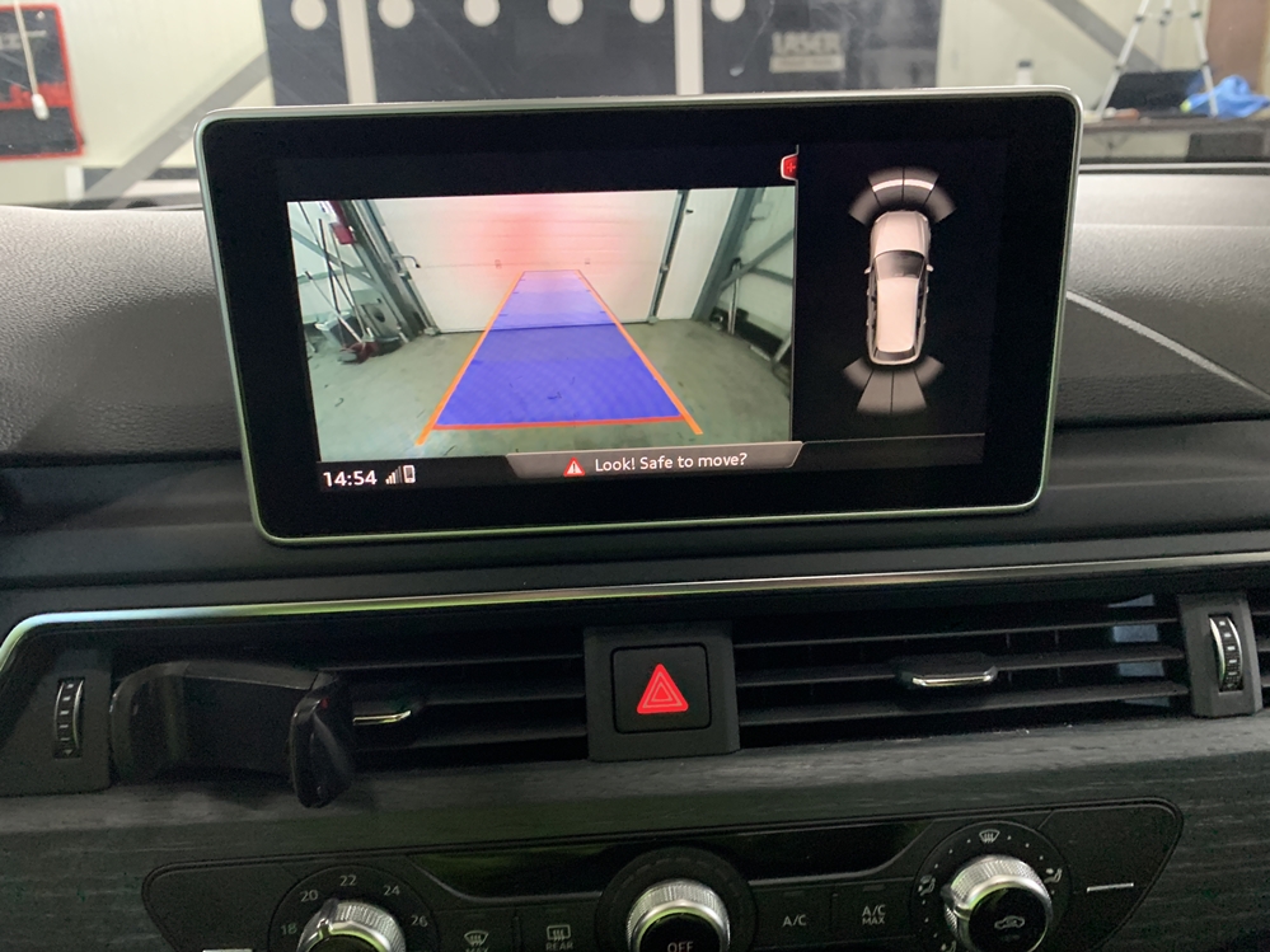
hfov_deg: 67.3
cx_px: 635
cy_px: 476
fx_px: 954
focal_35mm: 26
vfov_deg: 53.1
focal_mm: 4.25
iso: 400
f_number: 1.8
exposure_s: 1/33
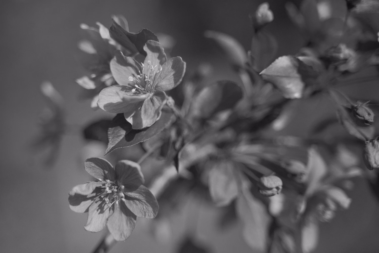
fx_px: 758
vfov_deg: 18.9
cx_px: 190
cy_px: 126
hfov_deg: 28.1
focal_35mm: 72
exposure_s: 1/125
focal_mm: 72
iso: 640
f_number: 3.2
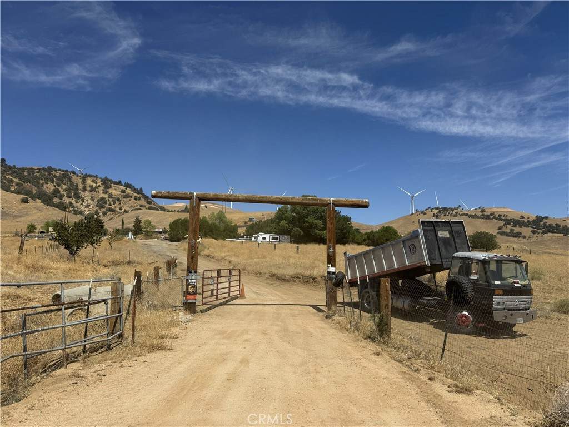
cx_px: 284
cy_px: 214
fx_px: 394
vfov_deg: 56.8
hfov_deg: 71.6
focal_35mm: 24
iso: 80
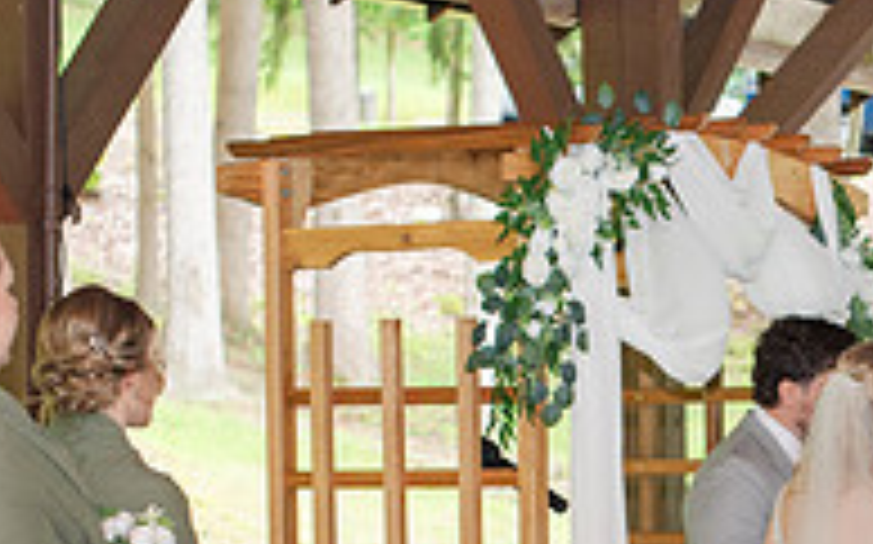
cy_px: 623
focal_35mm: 162
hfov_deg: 12.7
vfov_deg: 8.0
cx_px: 993
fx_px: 3852
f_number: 3.5
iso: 800
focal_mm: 50
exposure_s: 1/200
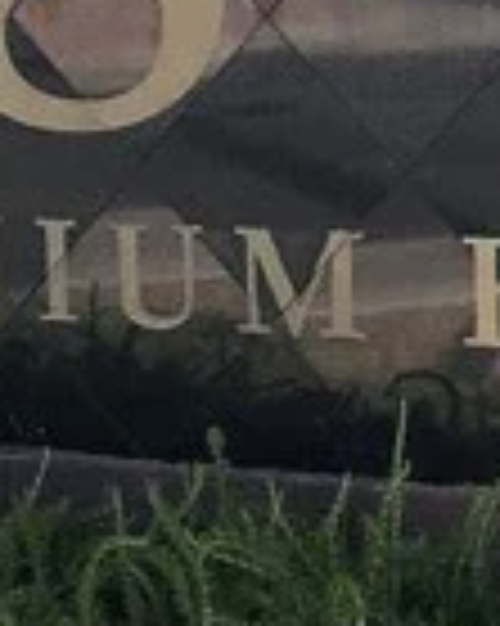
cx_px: 207
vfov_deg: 9.6
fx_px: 3741
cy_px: 369
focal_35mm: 202
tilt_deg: -7.1
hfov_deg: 7.6
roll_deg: +1.3
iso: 20
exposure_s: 1/523
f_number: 1.8
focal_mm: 3.99
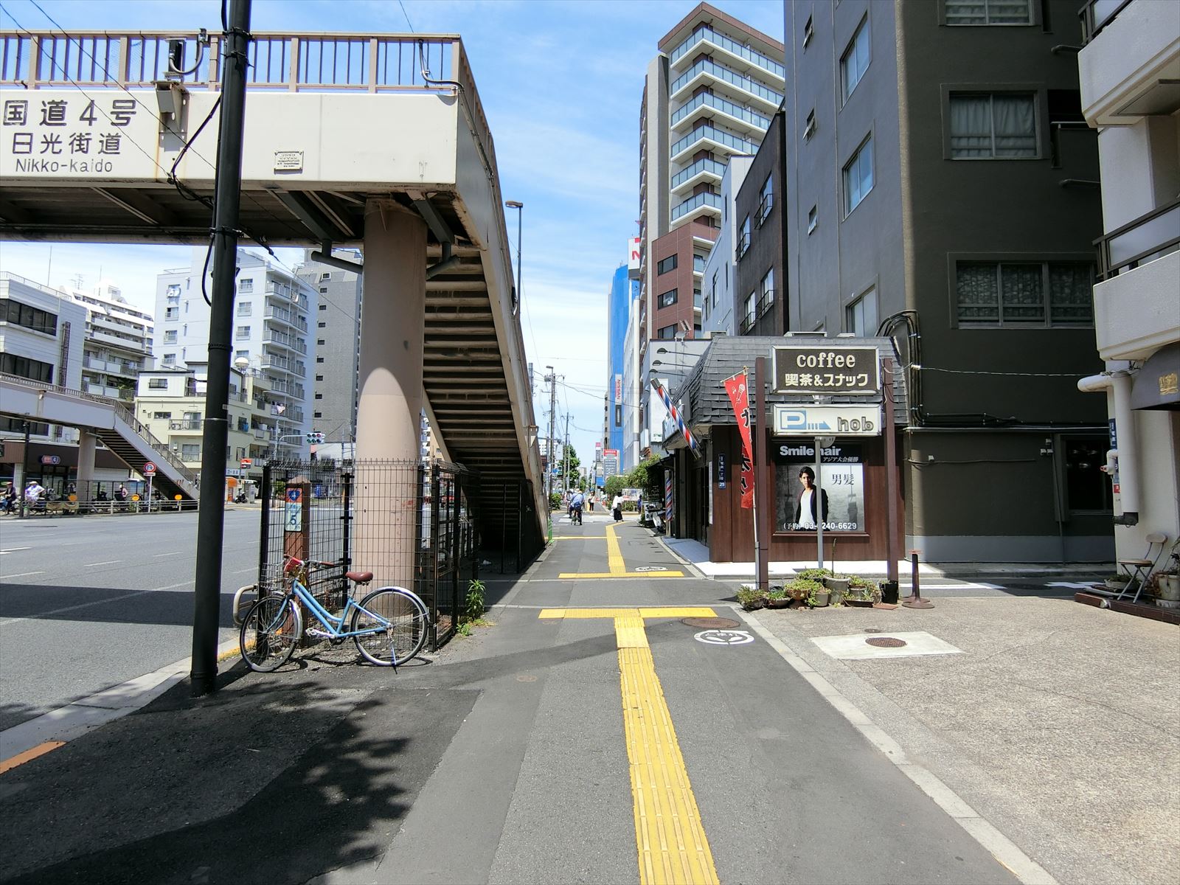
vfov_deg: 68.7
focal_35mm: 19
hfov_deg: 84.7
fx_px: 648
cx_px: 590
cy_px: 442
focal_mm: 4.06
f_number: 6.9
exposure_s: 1/160
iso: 80
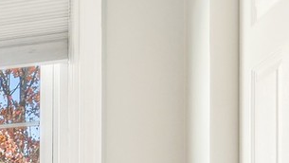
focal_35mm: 100
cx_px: -459
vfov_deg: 11.1
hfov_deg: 13.4
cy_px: 314
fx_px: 767
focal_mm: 12
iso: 200
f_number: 8
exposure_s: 1/5
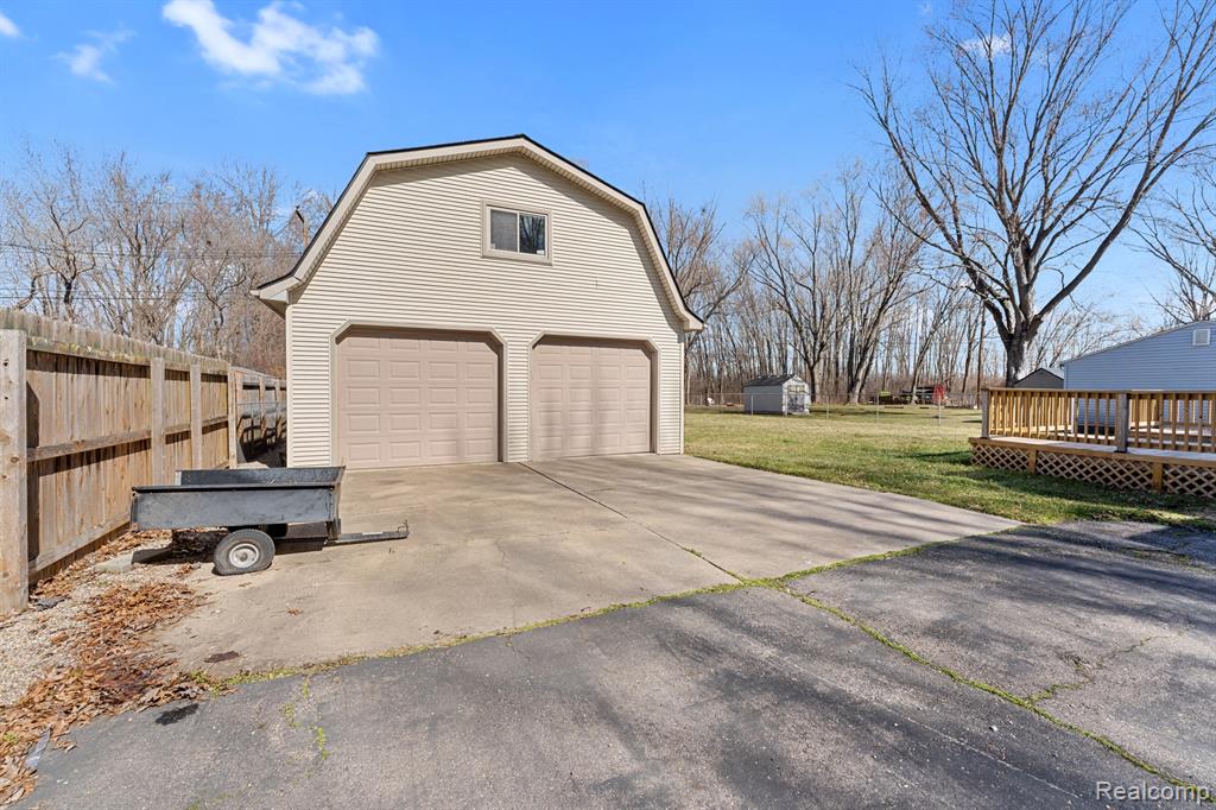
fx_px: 473
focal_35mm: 14
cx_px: 608
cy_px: 405
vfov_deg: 81.2
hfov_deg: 104.3
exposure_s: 1/500
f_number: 8
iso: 500
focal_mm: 14
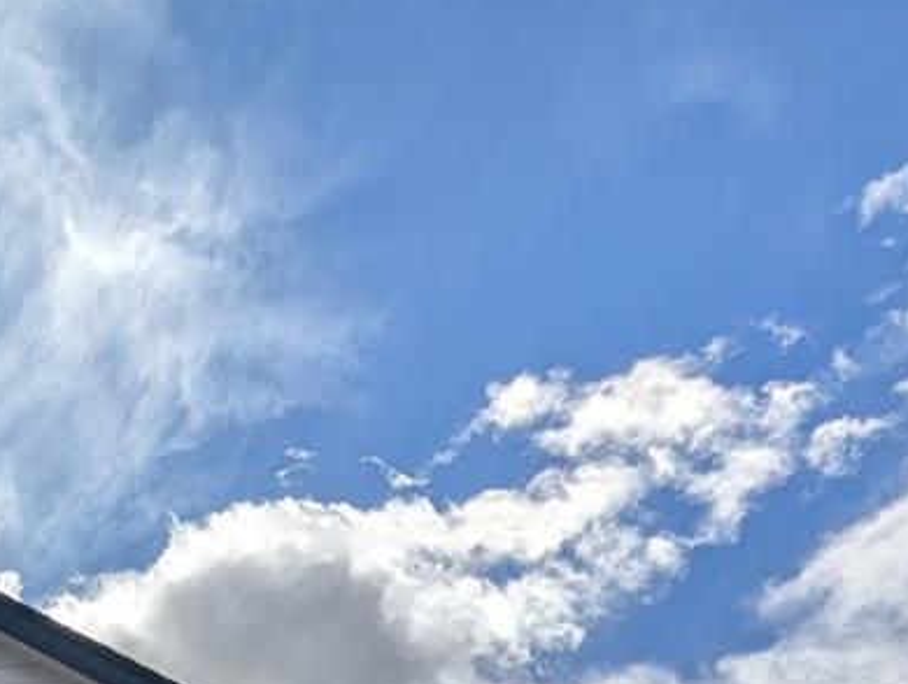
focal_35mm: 49
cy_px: 1312
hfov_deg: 33.1
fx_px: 1288
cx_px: -133
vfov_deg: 19.5
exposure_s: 1/4878
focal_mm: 2.02
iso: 54
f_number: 1.7
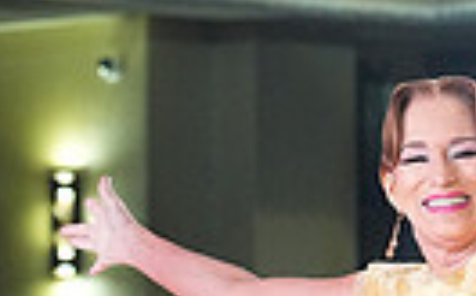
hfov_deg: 4.3
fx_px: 6333
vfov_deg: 2.7
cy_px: 610
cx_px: 453
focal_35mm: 489
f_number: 5
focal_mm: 109
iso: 6400
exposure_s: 1/400
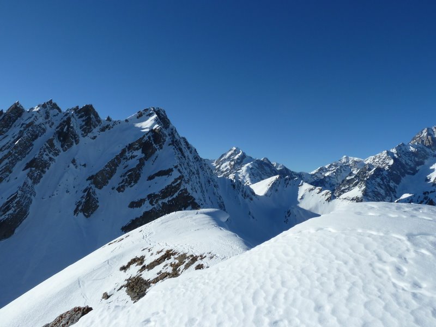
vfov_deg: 54.9
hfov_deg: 69.4
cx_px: 218
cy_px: 164
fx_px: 315
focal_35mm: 25
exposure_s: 1/500
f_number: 5.6
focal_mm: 4.1
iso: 80
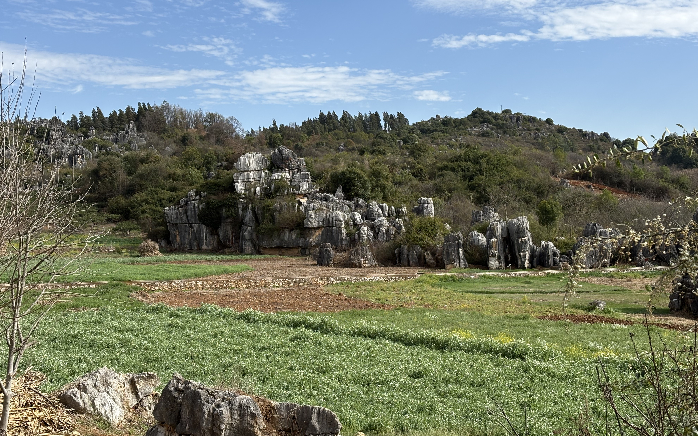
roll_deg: +0.6
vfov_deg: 23.1
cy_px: 214
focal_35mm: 56
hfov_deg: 36.3
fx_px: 1065
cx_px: 344
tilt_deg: +0.6
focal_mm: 5.96
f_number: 1.6
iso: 40
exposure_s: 1/2639
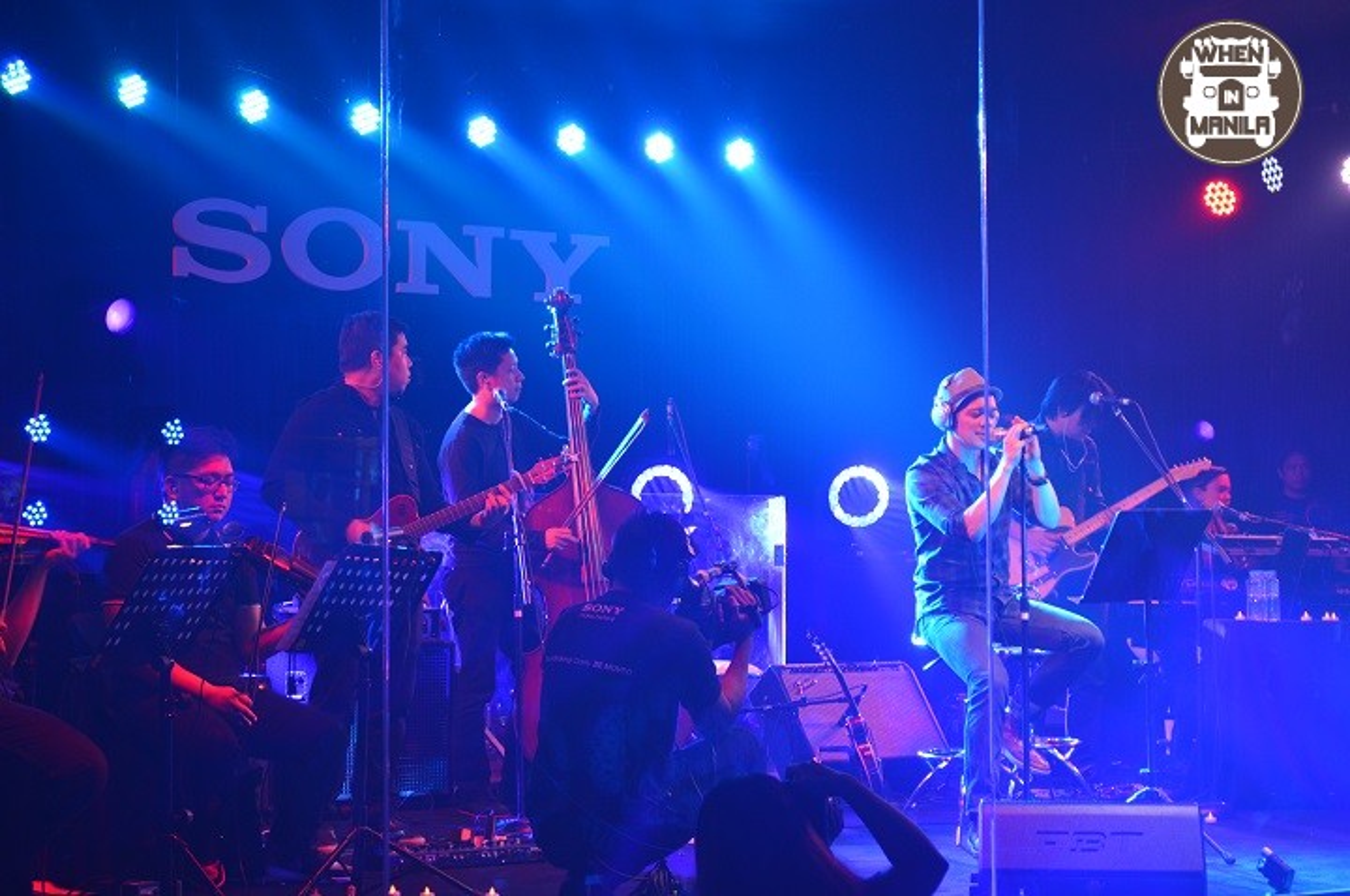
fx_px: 2359
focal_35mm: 63
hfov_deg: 31.9
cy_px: 448
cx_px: 675
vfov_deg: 21.5
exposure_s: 1/15
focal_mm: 42
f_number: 5.3
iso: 400
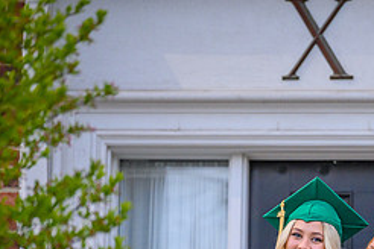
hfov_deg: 4.2
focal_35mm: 488
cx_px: 353
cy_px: 277
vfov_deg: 2.8
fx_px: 5069
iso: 1100
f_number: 2.8
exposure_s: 1/320
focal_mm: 200
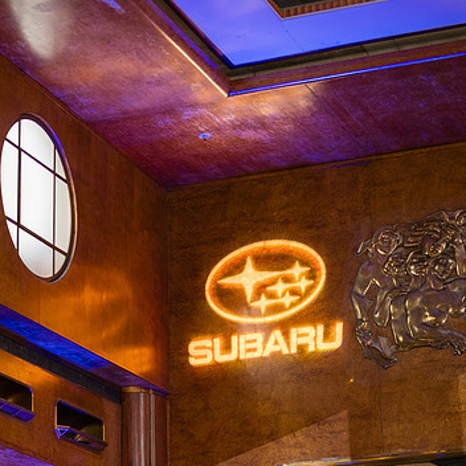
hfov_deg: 14.6
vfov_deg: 14.7
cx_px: 144
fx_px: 1812
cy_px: 246
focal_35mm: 119
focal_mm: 85
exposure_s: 1/250
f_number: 1.4
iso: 1250
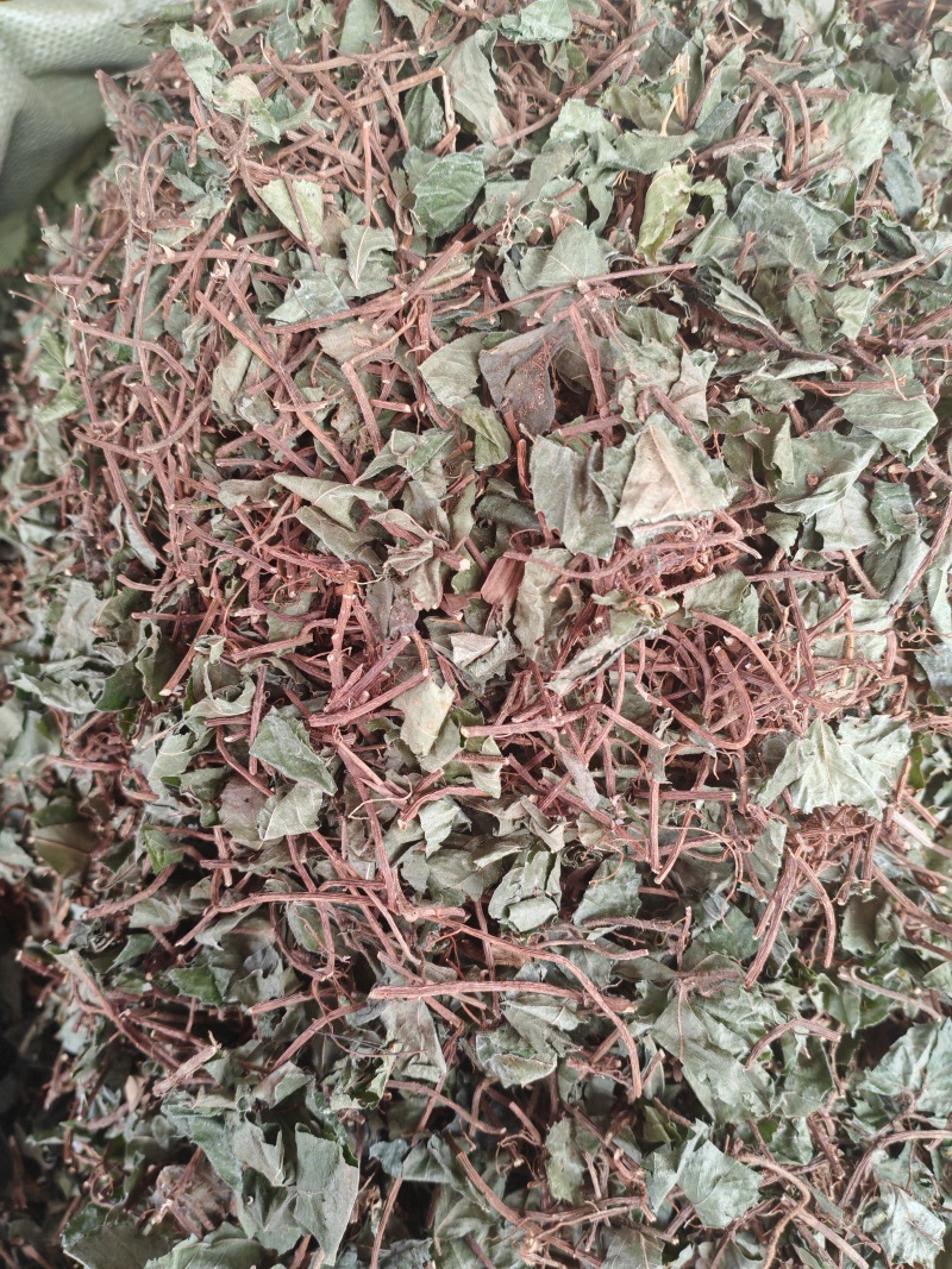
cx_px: 476
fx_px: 990
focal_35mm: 27
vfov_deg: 65.3
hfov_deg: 51.3
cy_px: 634
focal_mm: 5.52
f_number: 1.95
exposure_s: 1/100
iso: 320
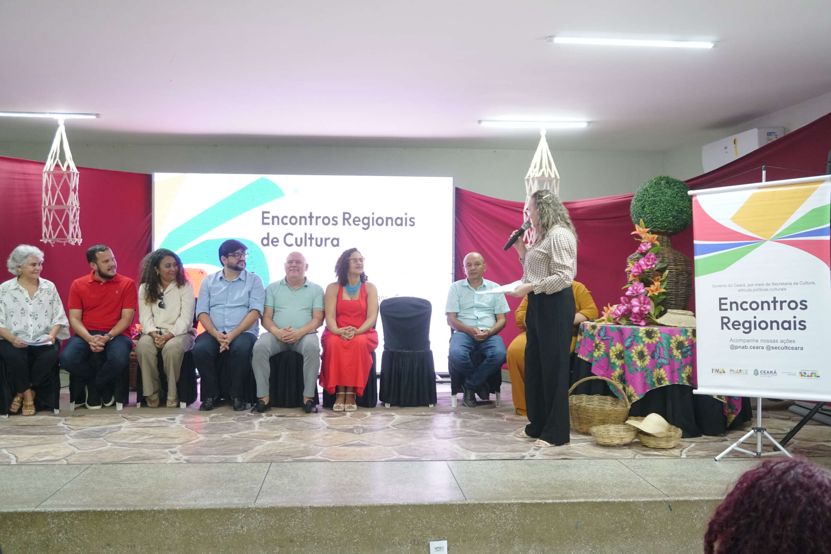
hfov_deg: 55.1
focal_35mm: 34
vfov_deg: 38.4
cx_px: 416
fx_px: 796
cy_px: 277
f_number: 4.5
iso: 2500
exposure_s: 1/100
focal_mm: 23
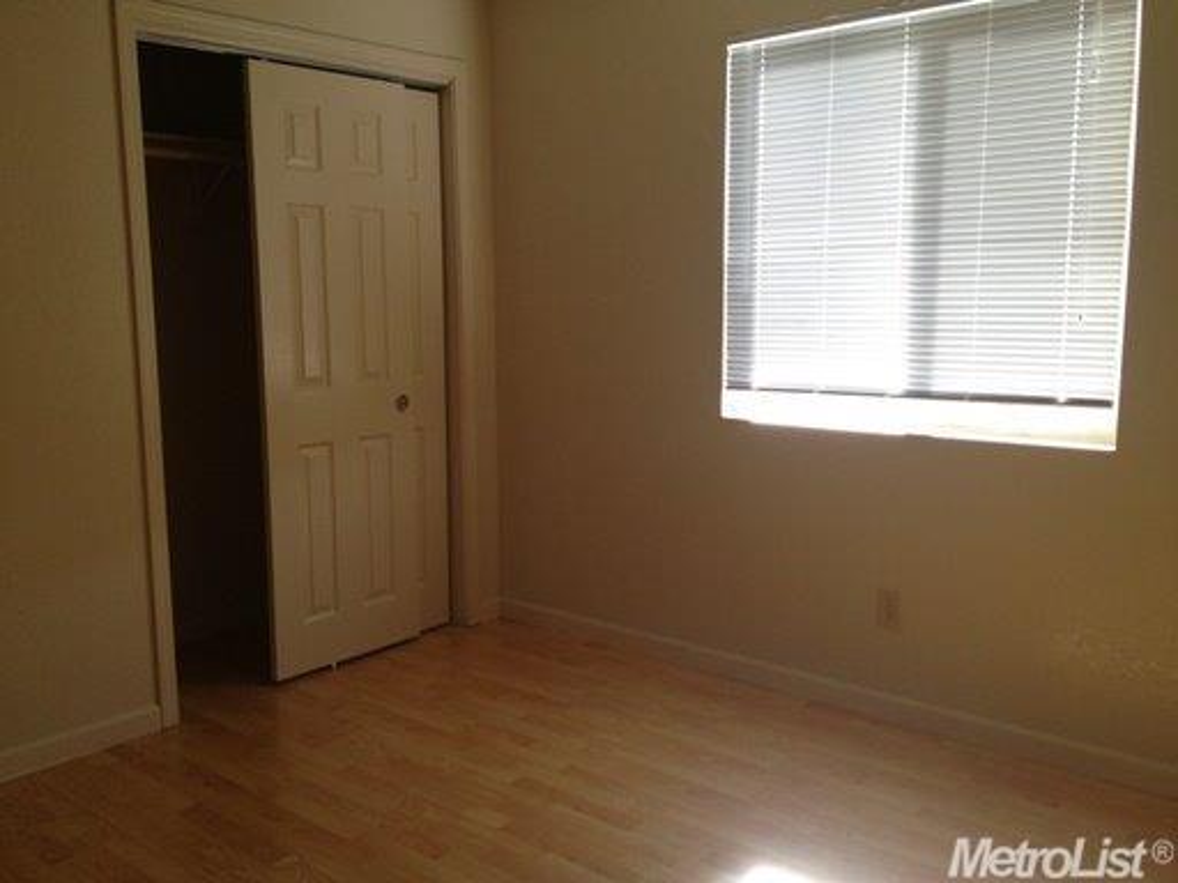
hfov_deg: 52.6
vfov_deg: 40.7
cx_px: 589
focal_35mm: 35
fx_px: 1191
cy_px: 442
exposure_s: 1/60
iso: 64
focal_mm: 4.28
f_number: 2.4
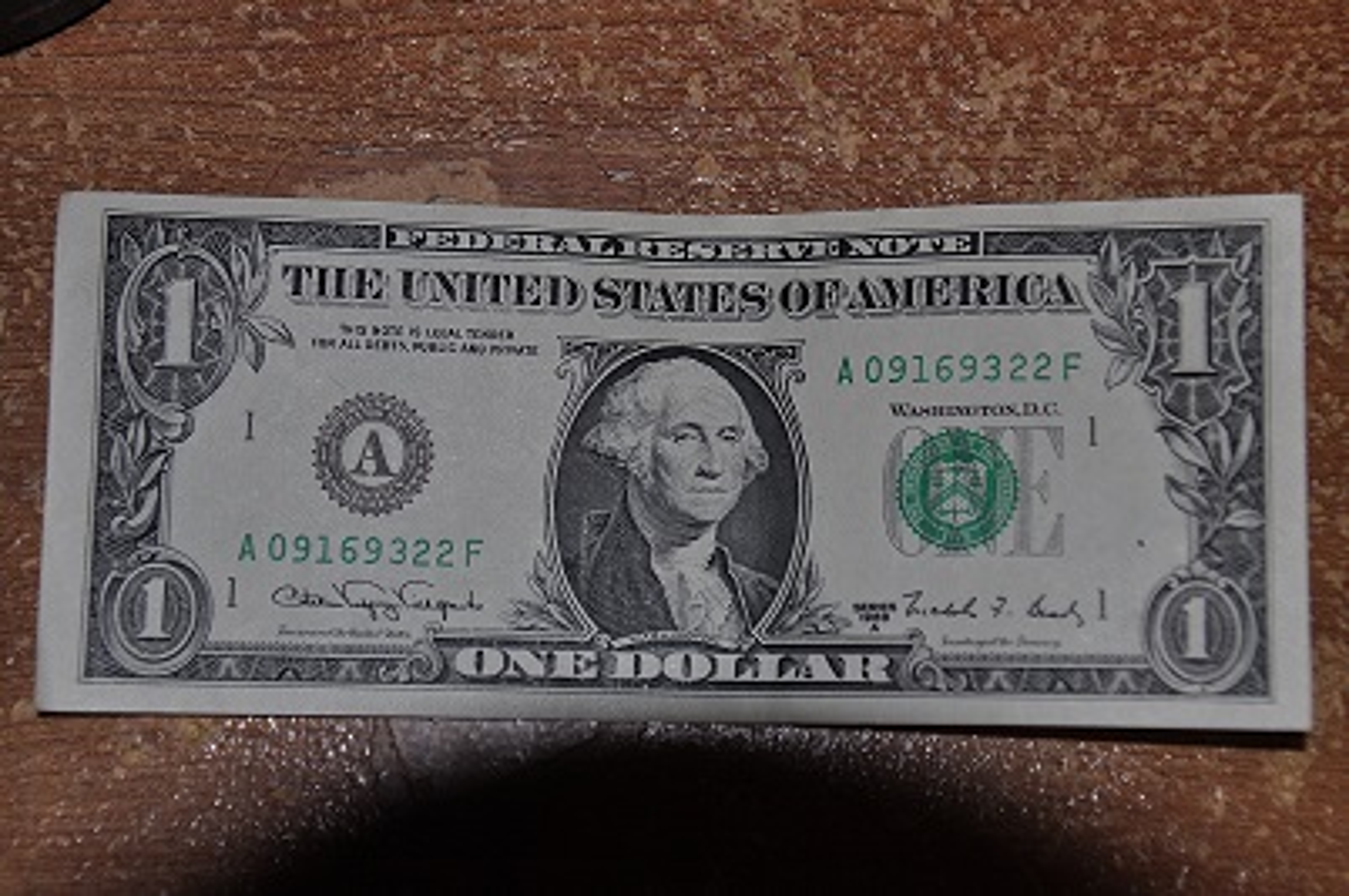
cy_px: 448
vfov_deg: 17.4
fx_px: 2919
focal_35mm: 78
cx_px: 674
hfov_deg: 26.0
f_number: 5.3
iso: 280
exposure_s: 1/60
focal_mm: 52
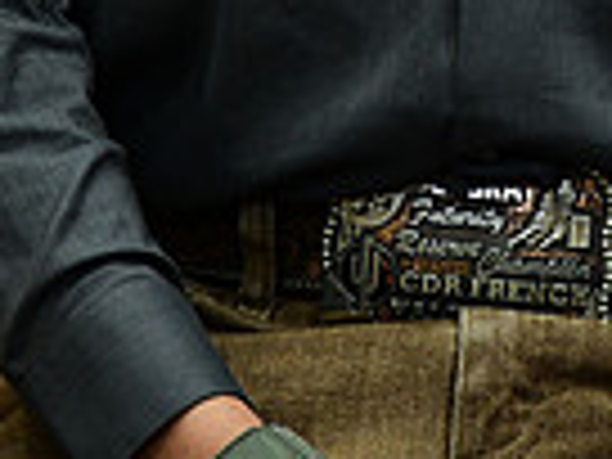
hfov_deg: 4.4
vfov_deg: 3.3
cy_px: -680
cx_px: 511
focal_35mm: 450
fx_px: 7956
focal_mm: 110
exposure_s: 1/250
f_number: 4.2
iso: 2500
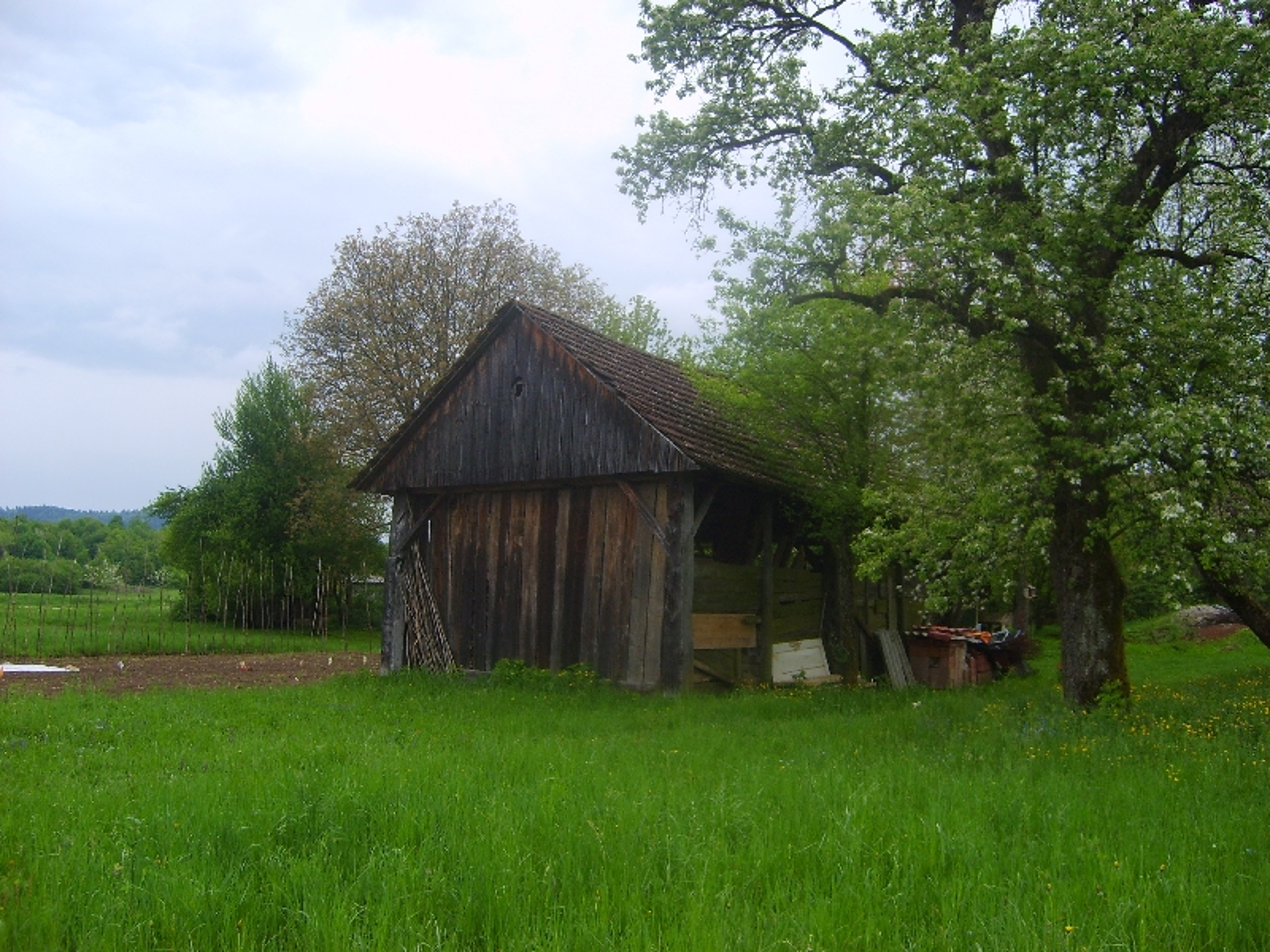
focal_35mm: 35
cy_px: 476
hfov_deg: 52.6
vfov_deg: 40.7
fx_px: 1284
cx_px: 635
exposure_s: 1/125
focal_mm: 5.8
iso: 50
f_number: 2.8
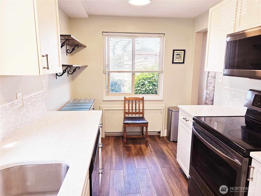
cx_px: 130
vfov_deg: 58.9
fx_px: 173
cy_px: 98
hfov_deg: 73.9
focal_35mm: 23
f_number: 1.7
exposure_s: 1/207
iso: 125
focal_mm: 6.3
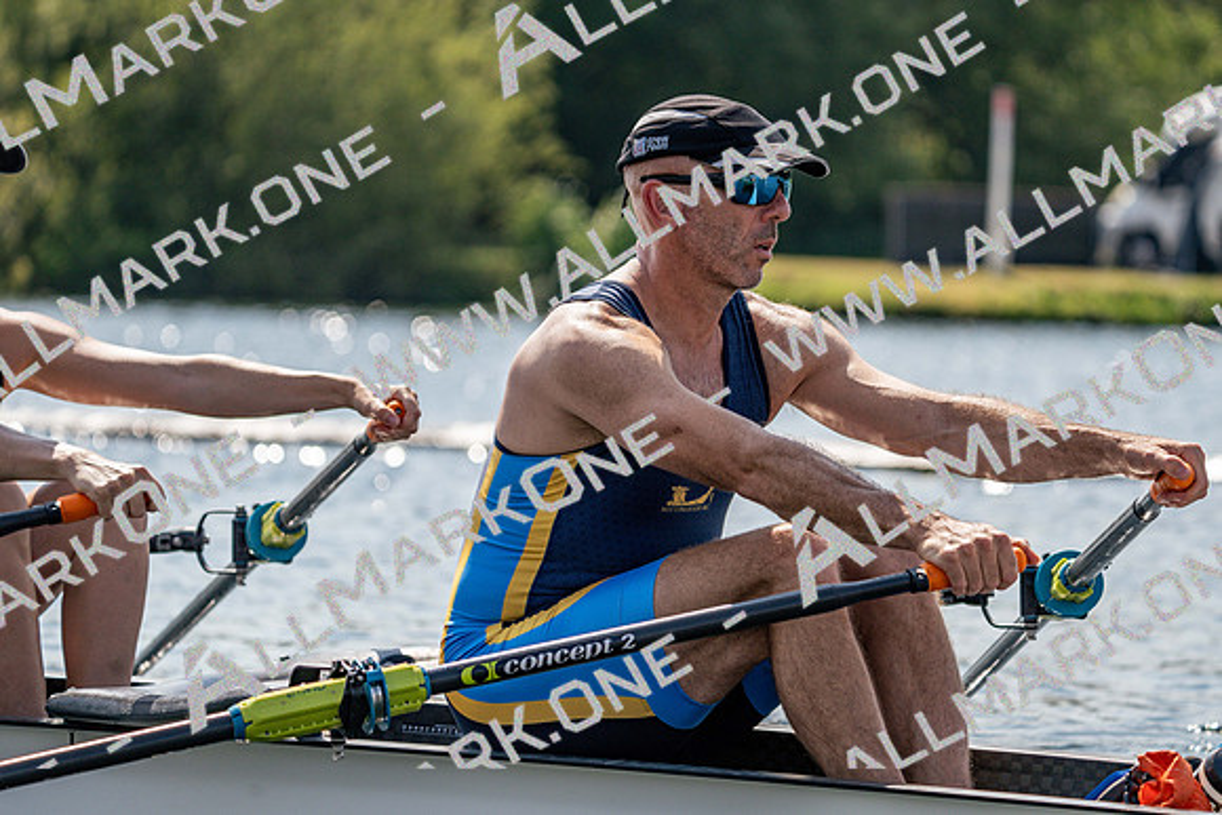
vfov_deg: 6.1
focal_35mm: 227
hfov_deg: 9.1
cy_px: 408
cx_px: 611
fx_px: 7707
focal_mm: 227
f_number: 5.6
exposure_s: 1/1600
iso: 250
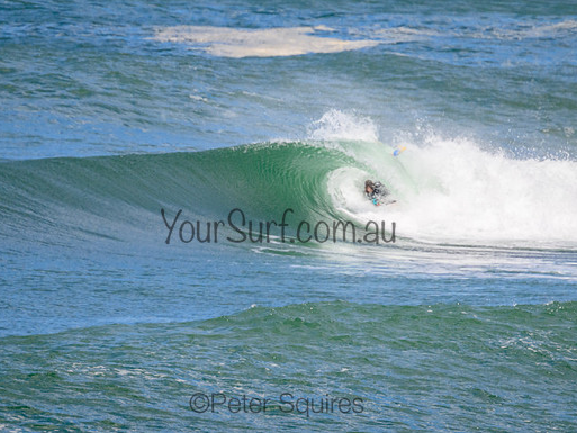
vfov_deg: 1.2
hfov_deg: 1.7
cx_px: 275
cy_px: 232
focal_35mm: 1197
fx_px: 19957
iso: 900
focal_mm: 800
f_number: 11
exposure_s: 1/2000
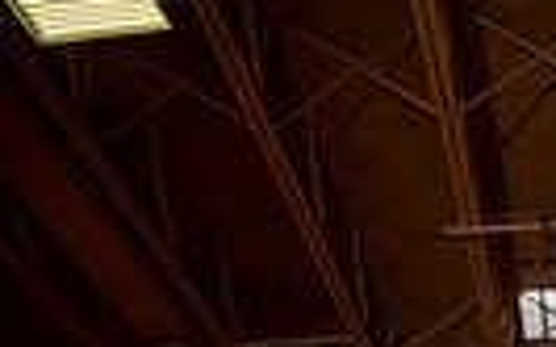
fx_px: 1045
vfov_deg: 13.6
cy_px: 836
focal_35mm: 69
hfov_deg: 28.0
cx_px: 560
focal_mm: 20
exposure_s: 1/200
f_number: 4
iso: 100
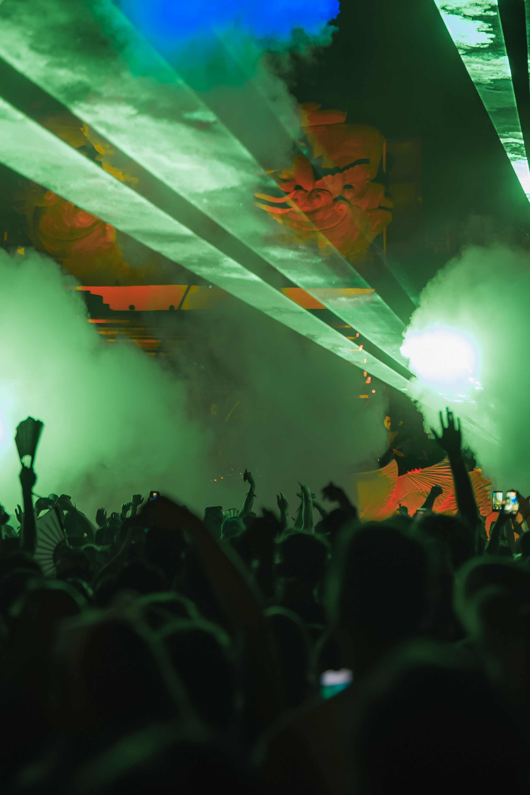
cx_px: 596
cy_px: 398
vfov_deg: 27.0
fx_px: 1656
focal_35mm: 75
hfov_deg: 17.5
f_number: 1.2
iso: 640
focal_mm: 50
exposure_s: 1/250
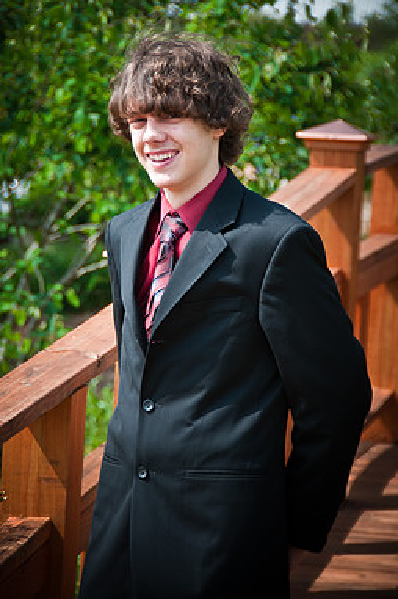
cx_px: 184
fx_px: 3821
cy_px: 262
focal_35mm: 230
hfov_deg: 6.0
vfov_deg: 9.0
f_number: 5.6
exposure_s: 1/250
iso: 200
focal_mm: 130
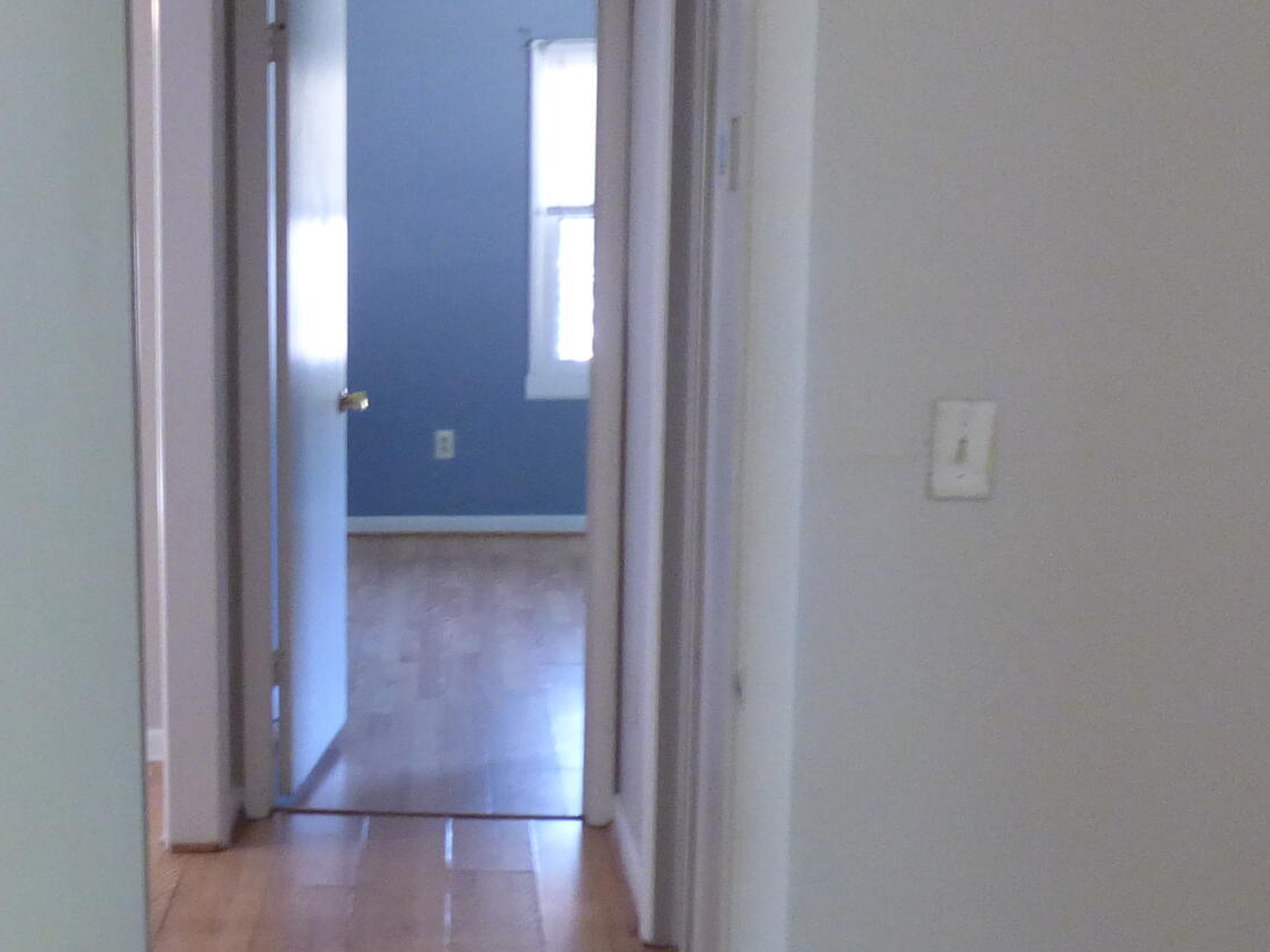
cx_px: 202
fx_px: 1981
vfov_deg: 27.0
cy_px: 573
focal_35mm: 54
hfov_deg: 34.2
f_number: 2.8
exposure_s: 1/13
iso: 400
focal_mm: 3.58
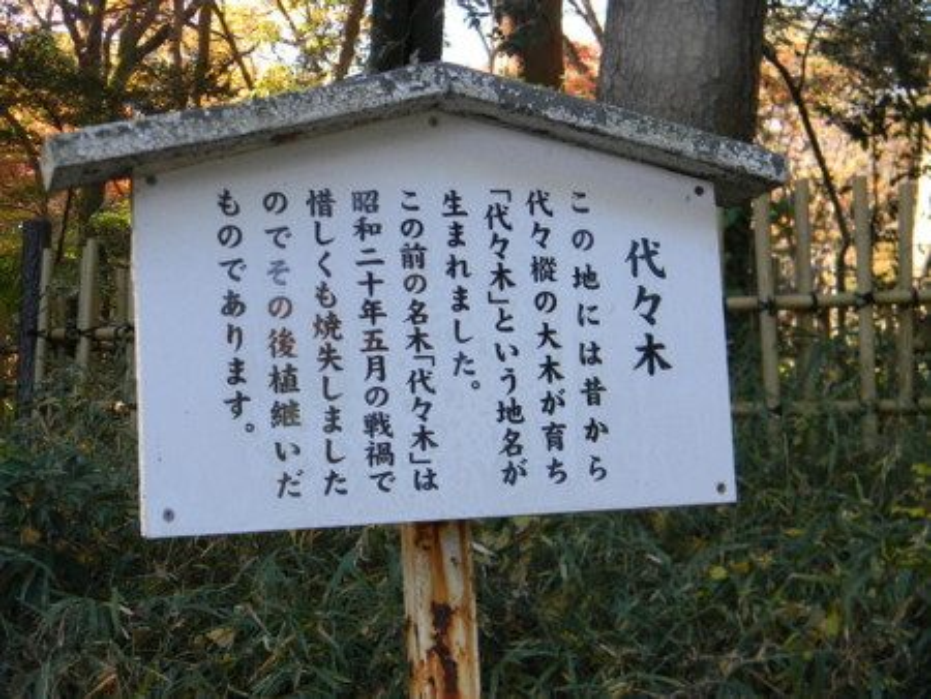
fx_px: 1507
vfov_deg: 26.1
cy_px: 350
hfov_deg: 34.3
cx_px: 466
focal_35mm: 56
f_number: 4.1
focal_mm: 10.1
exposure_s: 1/30
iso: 88
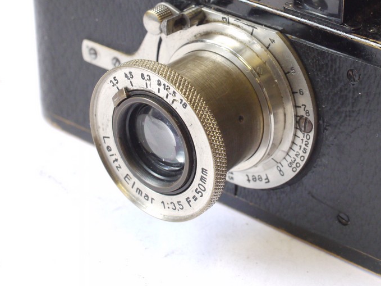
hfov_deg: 18.5
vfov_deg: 13.9
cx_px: 247
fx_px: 1166
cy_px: 80
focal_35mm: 106
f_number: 8
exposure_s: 1/60
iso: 800
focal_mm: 30
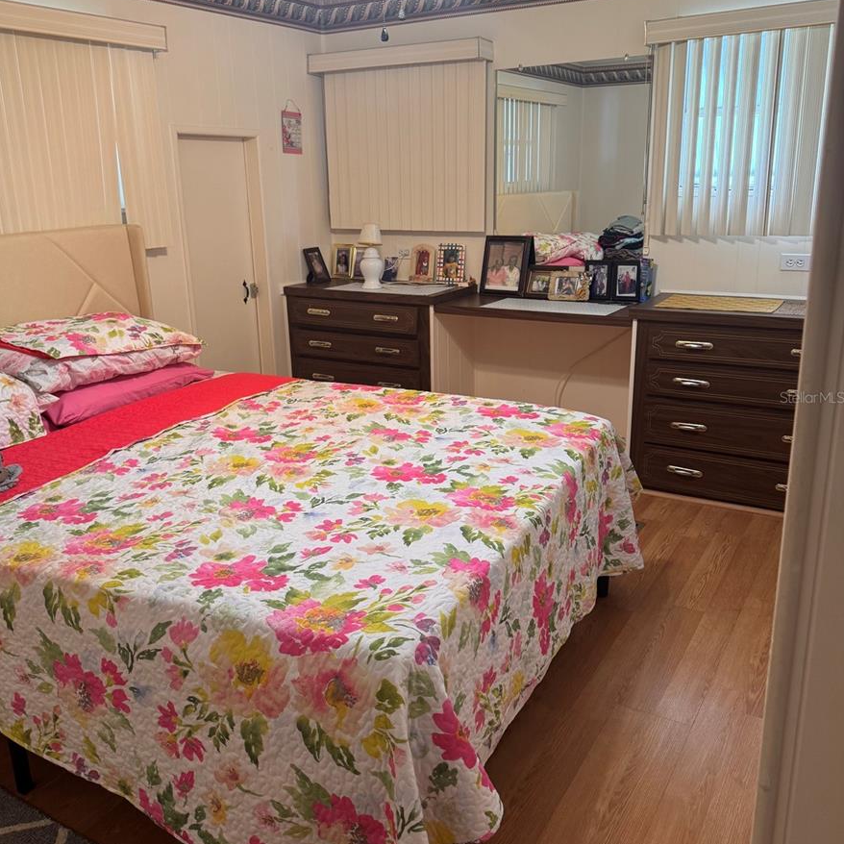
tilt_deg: -16.6
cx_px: 415
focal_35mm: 29
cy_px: 397
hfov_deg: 55.6
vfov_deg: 55.6
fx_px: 800
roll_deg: +2.6
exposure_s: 1/60
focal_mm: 6.76
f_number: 1.78
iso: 200
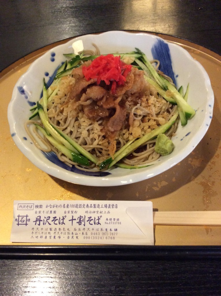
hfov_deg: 44.1
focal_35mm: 32
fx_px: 273
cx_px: 110
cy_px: 148
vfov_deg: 56.9
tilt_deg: -57.5
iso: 250
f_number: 2.4
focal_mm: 3.3
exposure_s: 1/15
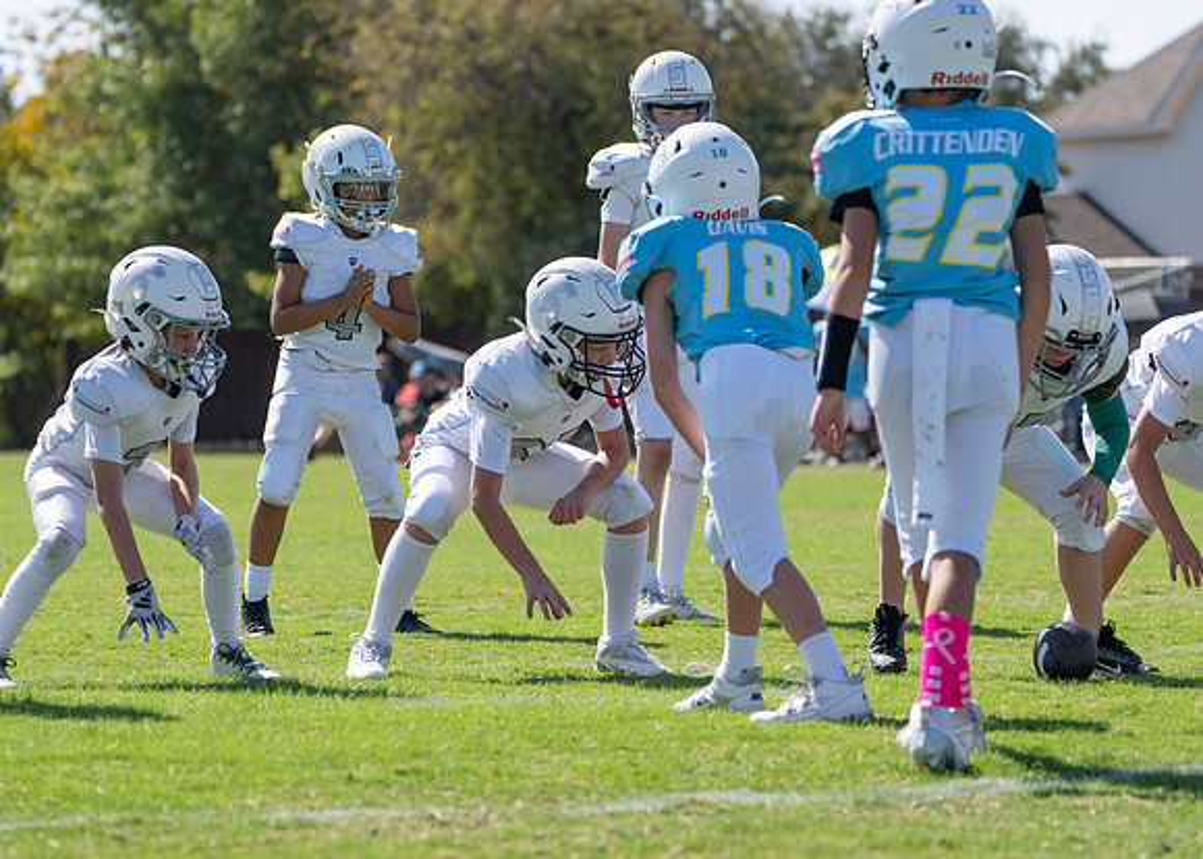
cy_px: 456
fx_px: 7229
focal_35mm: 212
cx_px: 514
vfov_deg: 6.8
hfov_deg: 9.5
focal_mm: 187
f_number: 5.6
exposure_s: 1/1000
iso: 160
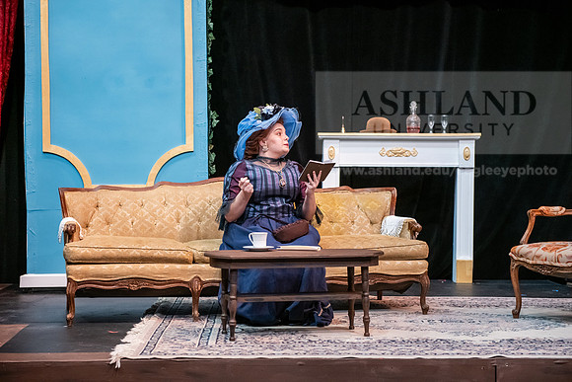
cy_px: 191
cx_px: 286
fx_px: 1112
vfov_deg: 19.5
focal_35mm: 70
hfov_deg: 28.8
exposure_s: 1/200
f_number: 3.2
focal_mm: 70
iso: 3200
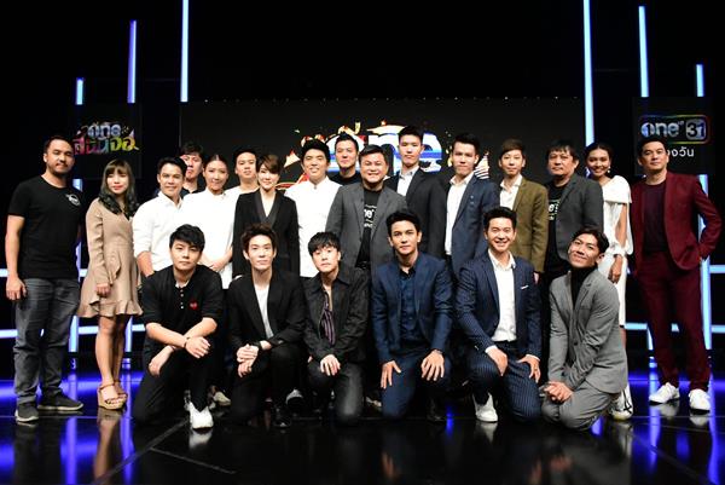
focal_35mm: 30
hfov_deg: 61.9
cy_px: 242
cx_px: 362
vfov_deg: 43.7
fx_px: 605
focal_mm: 20
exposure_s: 1/640
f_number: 3.5
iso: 8000
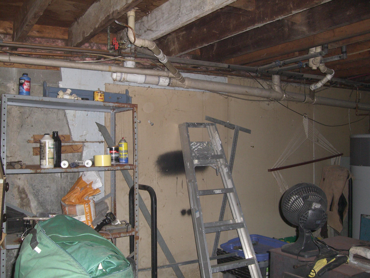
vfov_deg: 37.7
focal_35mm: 38
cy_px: 139
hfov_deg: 49.0
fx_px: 406
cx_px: 185
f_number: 2.7
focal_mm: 6.2
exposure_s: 1/60
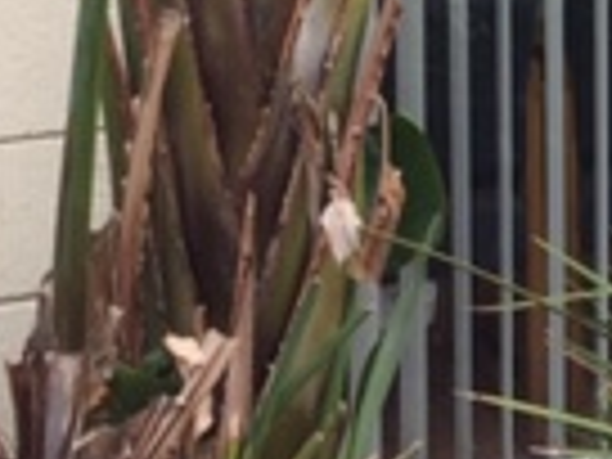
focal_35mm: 136
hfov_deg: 14.0
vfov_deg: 10.3
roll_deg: +0.0
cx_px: 788
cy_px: -351
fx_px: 2404
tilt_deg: -2.5
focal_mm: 4.15
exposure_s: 1/286
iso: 32
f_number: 2.2
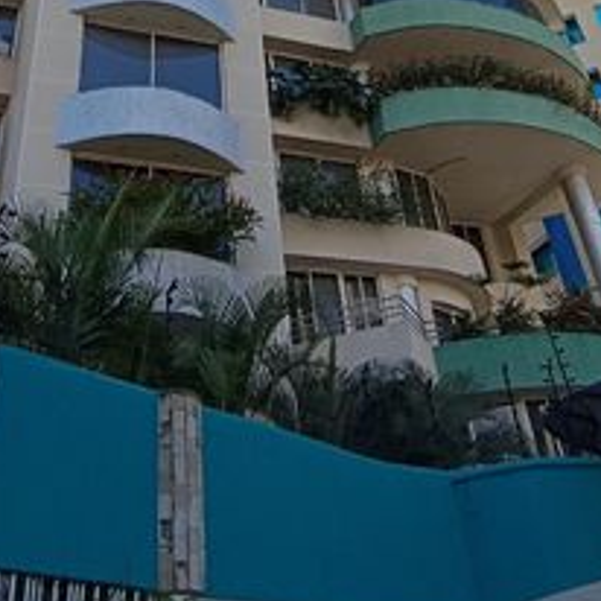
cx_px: 263
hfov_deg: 38.3
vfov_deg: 33.1
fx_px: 864
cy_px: -73
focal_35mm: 44
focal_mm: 1.66
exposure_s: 1/716
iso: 51
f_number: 2.2
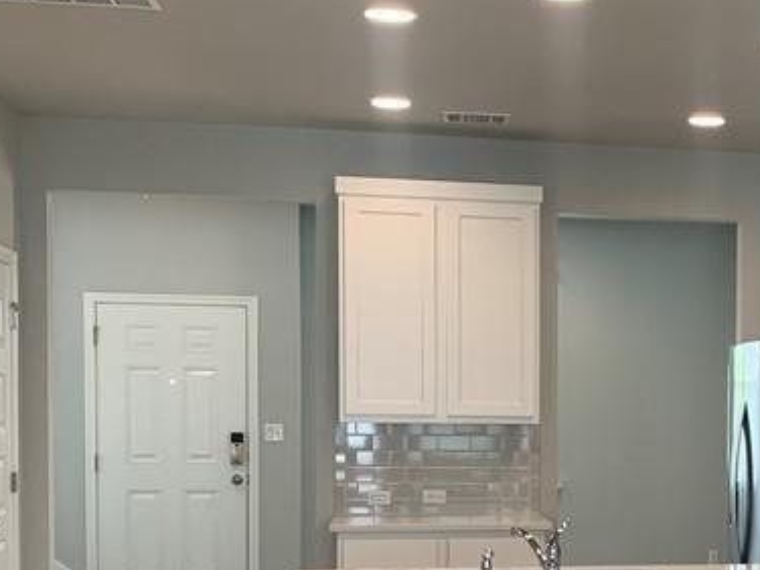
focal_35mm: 71
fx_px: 1558
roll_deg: -1.1
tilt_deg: -0.7
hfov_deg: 26.0
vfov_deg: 20.4
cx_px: 754
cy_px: 479
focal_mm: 4.25
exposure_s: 1/79
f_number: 1.8
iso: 100
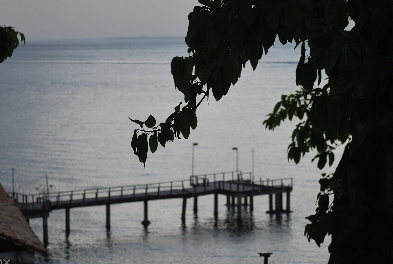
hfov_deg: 19.7
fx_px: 1134
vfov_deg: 13.3
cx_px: 180
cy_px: 141
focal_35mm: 104
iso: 200
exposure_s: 1/80
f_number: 4.5
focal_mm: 55
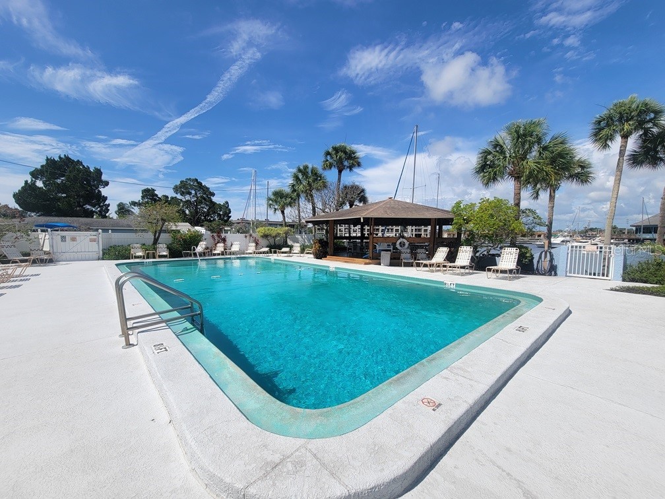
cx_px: 332
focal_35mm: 13
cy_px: 250
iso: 50
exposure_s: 1/3050
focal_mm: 2.2
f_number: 2.2
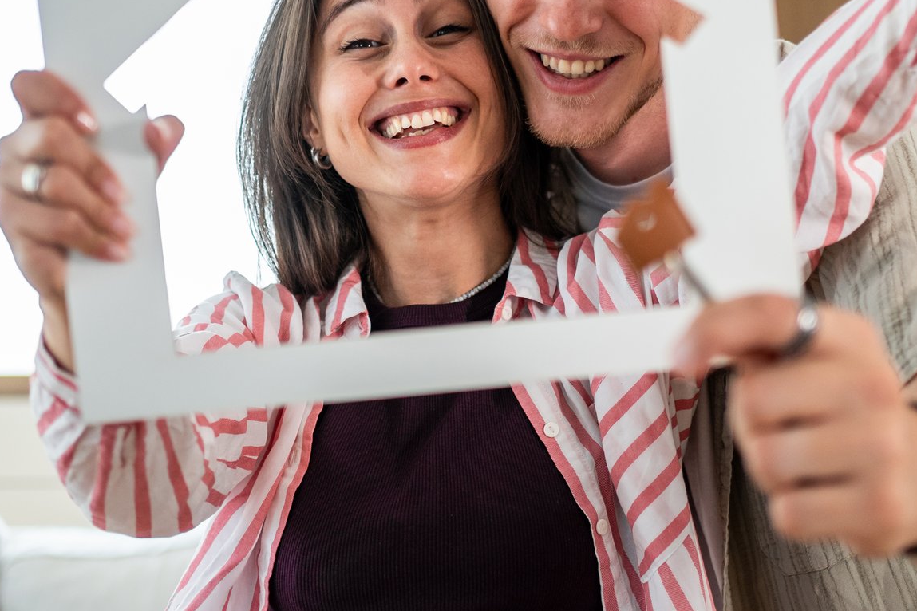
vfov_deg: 17.4
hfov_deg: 26.0
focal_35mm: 78
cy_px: 135
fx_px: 1987
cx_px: 474
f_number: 1.8
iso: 640
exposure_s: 1/640
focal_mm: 35
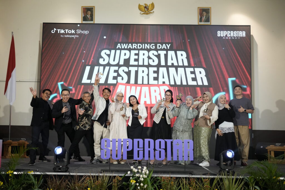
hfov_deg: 45.7
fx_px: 338
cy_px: 95
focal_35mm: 43
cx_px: 142
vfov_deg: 31.4
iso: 2000
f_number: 2.8
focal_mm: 42.7
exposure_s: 1/320
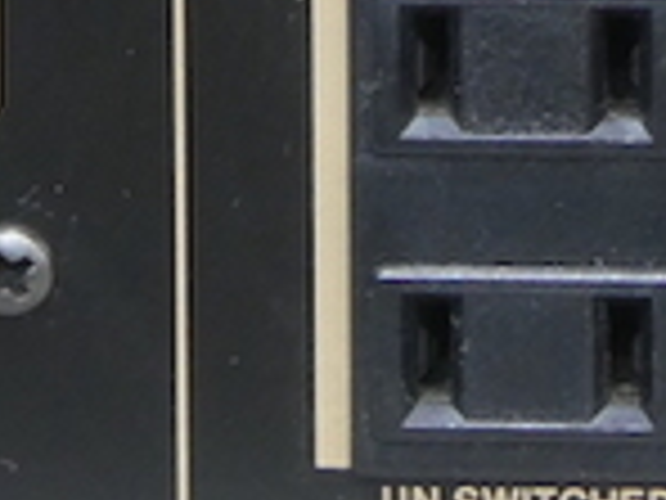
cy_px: -248
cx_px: 104
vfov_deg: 1.4
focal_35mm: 1039
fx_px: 19990
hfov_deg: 1.9
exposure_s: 1/3.2
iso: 200
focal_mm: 28.7
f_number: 5.5
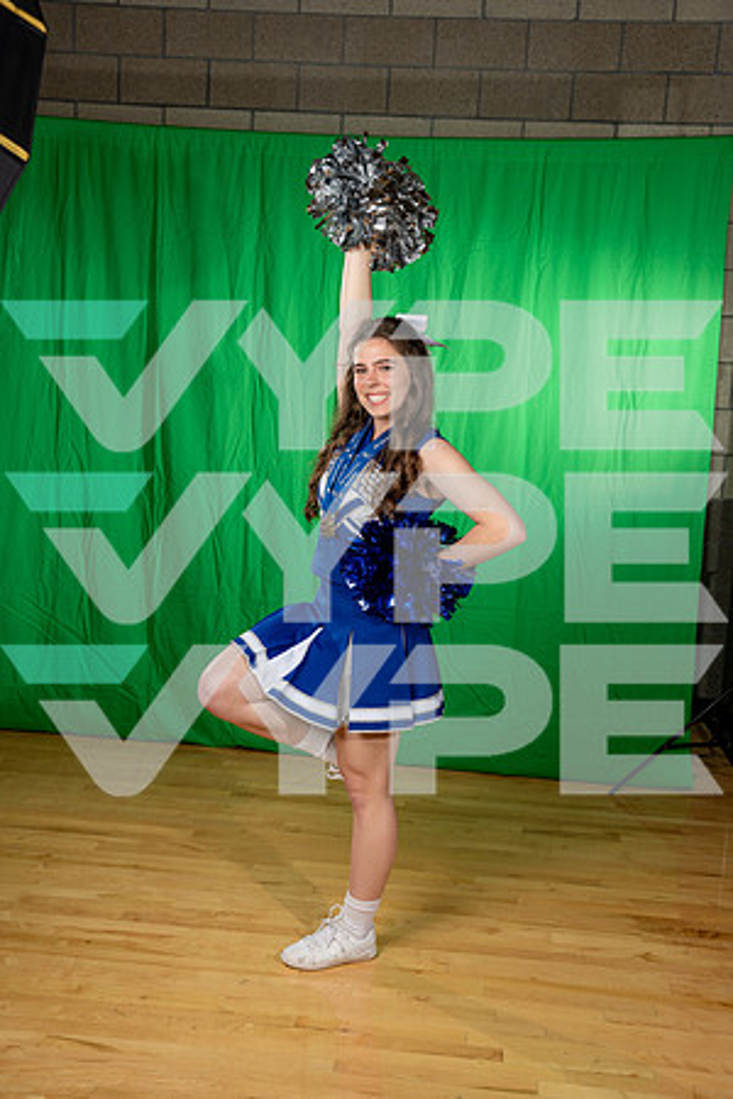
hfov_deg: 32.6
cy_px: 550
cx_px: 366
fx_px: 1252
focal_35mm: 41
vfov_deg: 47.4
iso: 160
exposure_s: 1/250
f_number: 5
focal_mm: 41
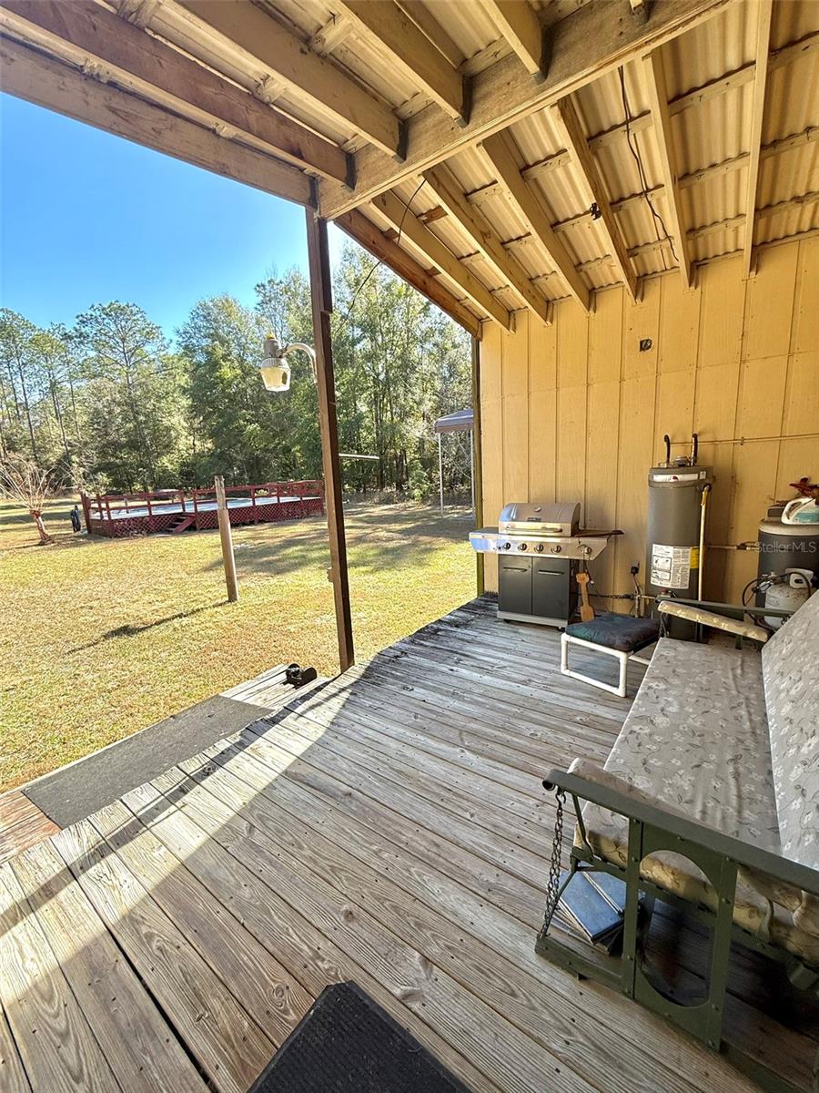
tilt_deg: -8.7
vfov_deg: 102.1
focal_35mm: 14
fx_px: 442
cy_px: 546
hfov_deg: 85.7
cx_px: 410
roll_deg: +2.2
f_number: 2.2
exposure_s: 1/395
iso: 50
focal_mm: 2.22
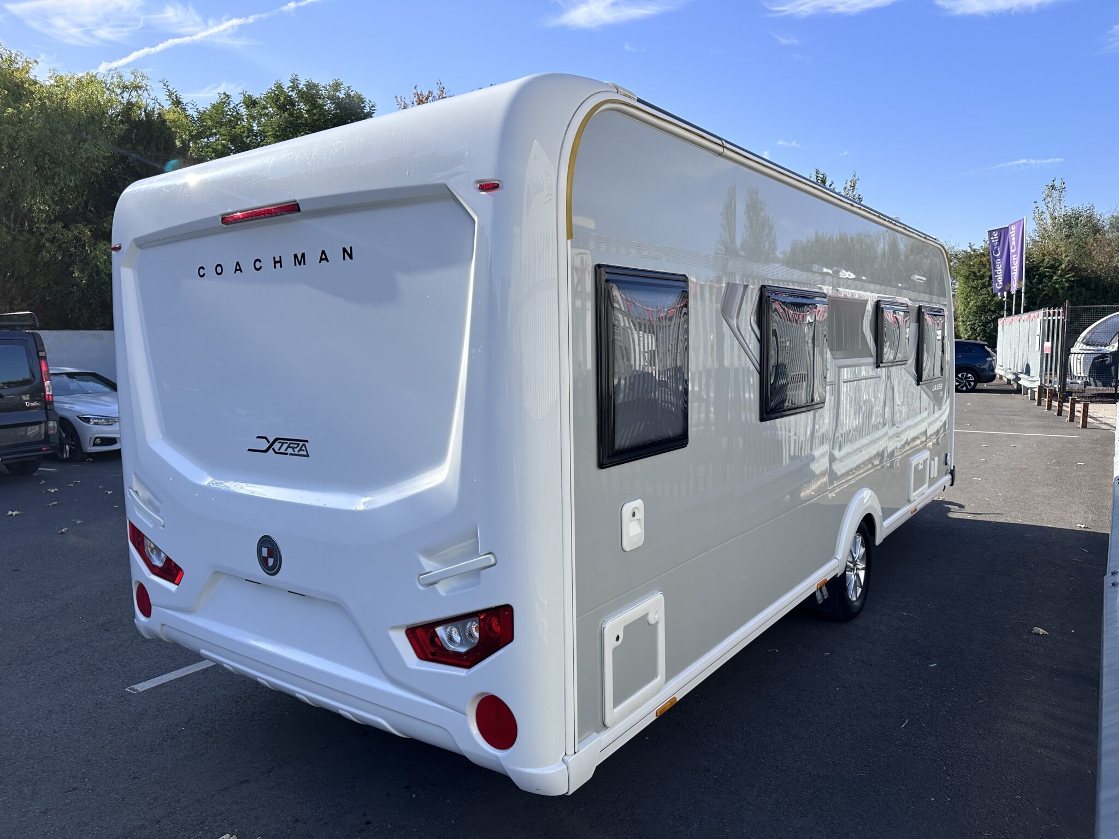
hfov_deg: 71.6
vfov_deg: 56.8
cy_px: 420
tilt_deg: -4.0
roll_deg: +1.5
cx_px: 560
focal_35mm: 24
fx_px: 776
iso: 80
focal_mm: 6.86
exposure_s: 1/3247
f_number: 1.78
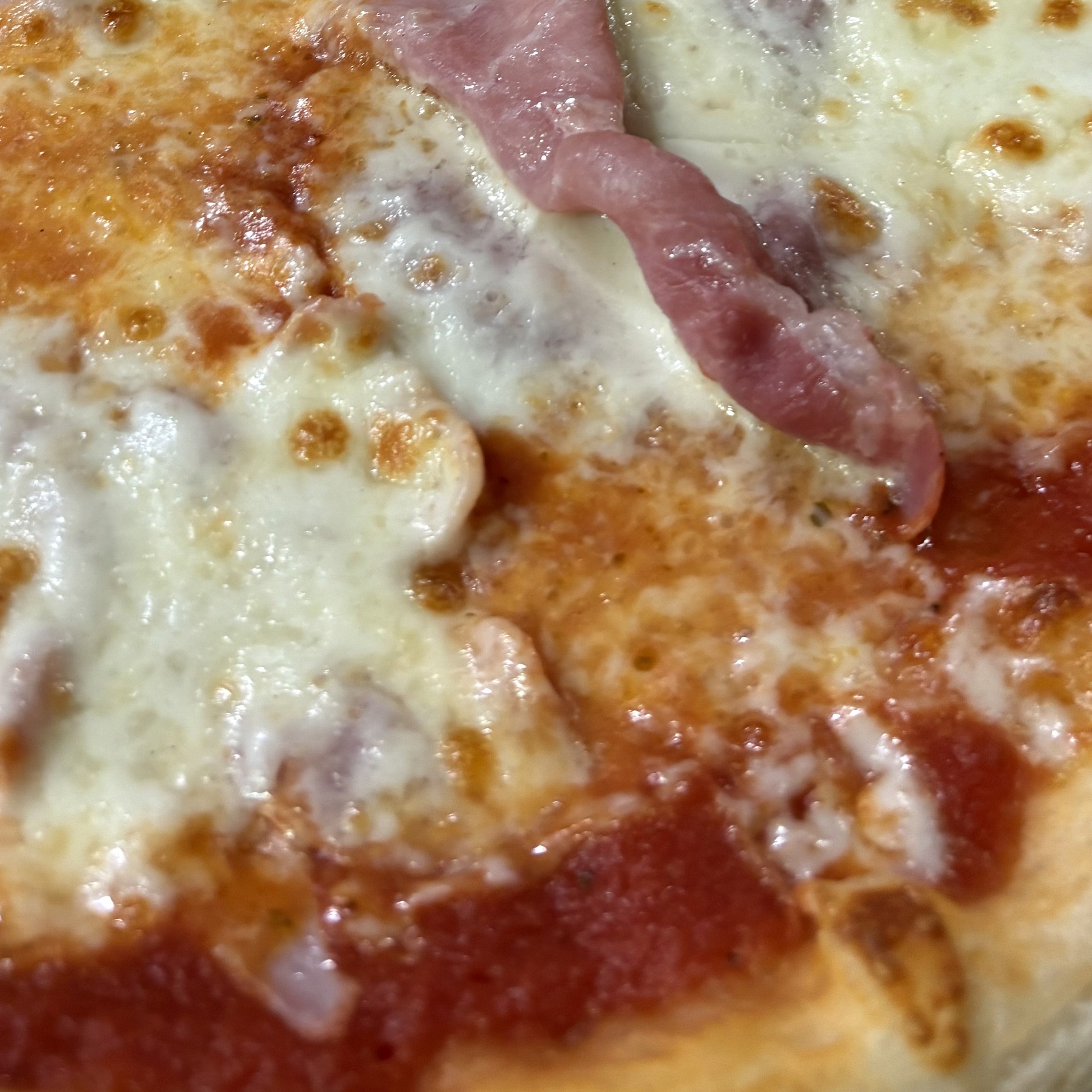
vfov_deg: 27.1
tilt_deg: -47.5
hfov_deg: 30.0
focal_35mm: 57
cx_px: 434
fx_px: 2034
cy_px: -156
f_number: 1.6
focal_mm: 5.96
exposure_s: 1/50
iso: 125
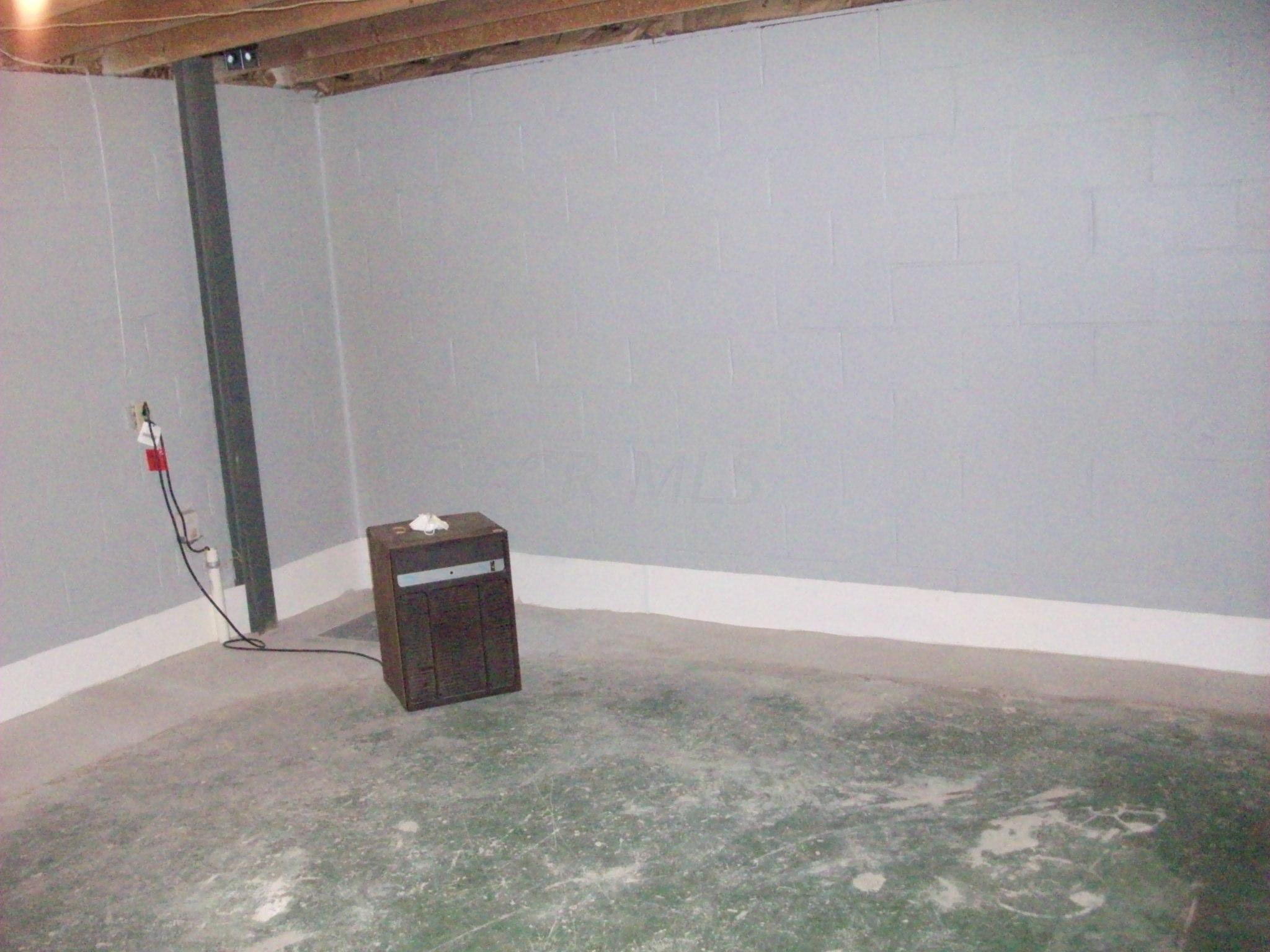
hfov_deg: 54.0
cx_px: 635
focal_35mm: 34
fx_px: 1247
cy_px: 476
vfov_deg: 41.8
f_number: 2.8
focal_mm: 5.7
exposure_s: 1/128
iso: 1000
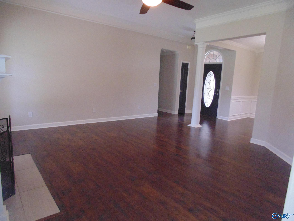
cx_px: 147
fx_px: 187
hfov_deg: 76.4
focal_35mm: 22
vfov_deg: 61.1
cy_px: 110
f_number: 3.1
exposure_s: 1/15
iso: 400
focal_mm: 4
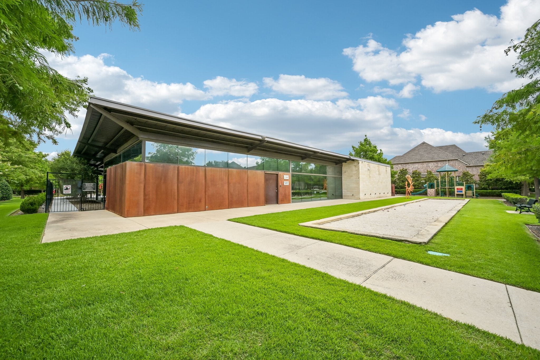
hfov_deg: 104.3
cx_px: 270
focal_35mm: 14
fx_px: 210
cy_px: 180
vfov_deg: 81.2
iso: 250
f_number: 9
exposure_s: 1/500
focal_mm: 14
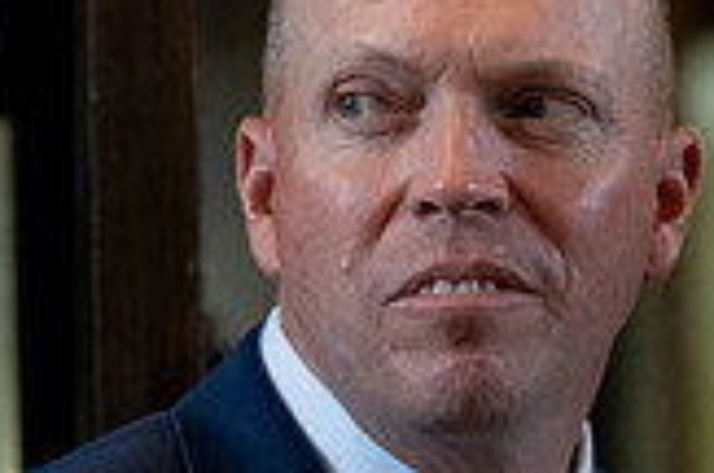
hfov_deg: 3.8
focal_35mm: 543
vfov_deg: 2.5
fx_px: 10748
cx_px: 859
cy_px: 512
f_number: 2.8
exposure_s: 1/400
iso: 3200
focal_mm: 122
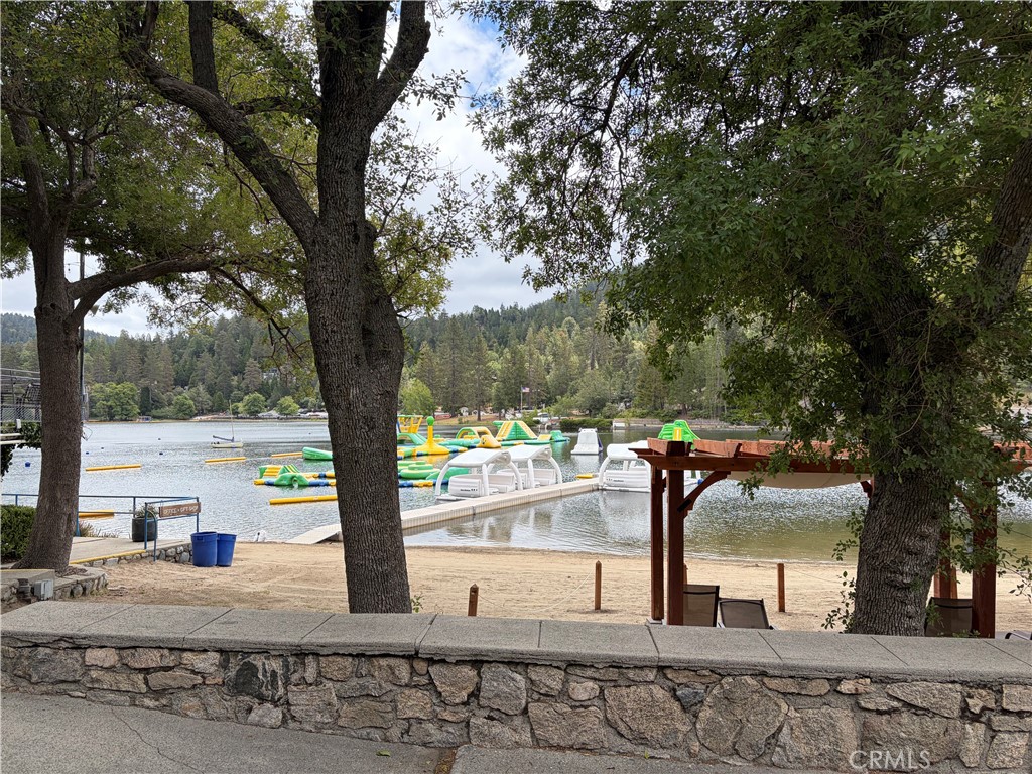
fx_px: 775
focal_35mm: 26
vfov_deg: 53.1
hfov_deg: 67.3
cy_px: 387
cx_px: 516
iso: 50
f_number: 1.6
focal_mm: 5.96
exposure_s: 1/1393
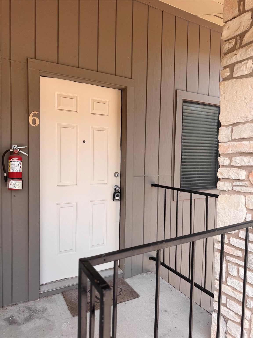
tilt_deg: -2.8
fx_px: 234
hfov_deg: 56.8
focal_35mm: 24
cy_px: 169
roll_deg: -0.5
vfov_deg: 71.6
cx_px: 126
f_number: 1.78
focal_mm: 6.76
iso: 80
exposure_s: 1/1112
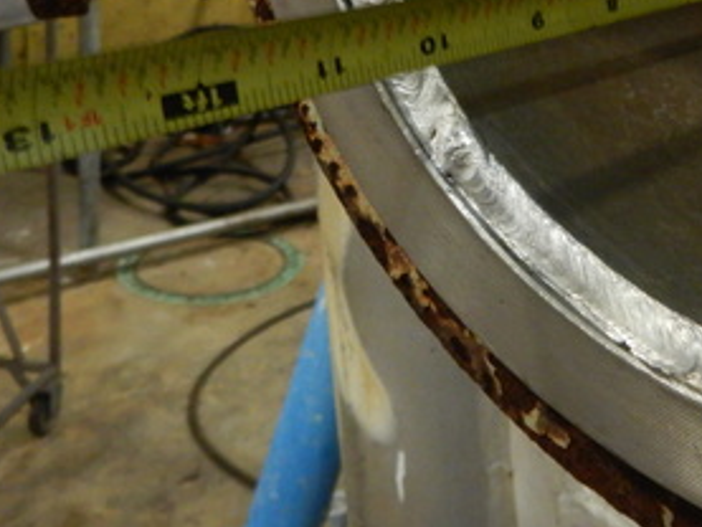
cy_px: 5
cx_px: 563
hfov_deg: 35.6
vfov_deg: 26.6
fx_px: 1055
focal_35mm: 52
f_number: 2.8
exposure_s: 1/15
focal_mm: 4.3
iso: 560
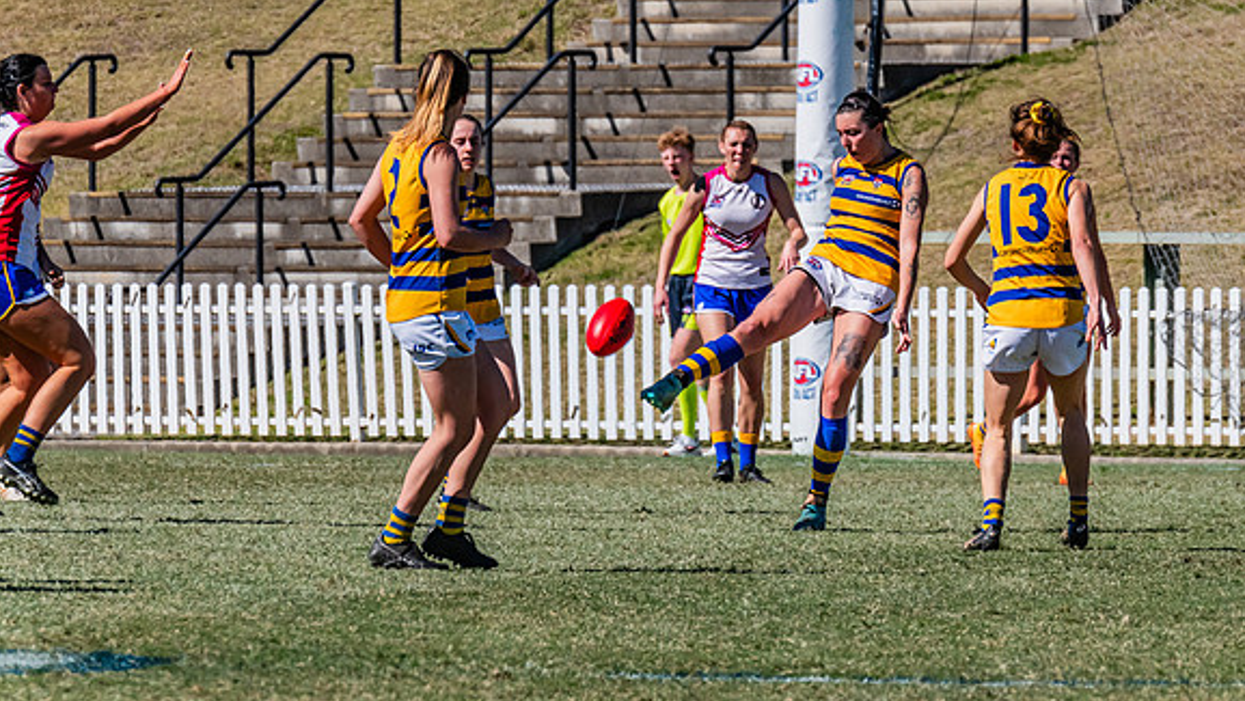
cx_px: 834
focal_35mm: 597
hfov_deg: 3.6
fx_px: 19715
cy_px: 275
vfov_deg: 2.0
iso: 800
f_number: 13
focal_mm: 420
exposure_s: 1/1600
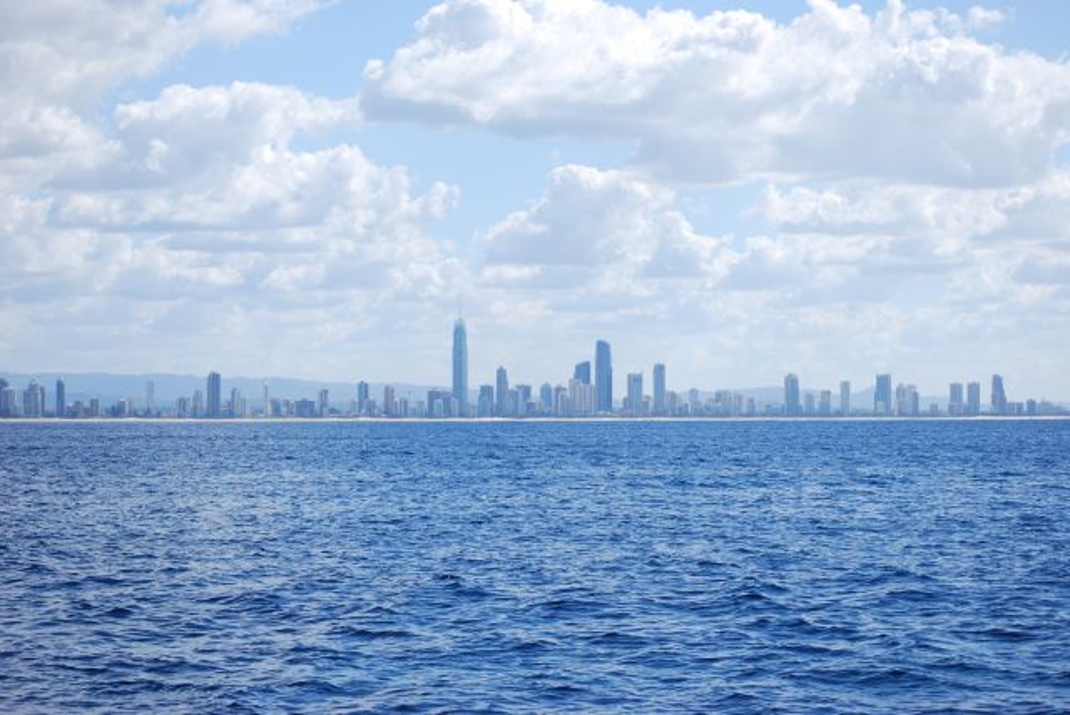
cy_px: 358
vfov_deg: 14.7
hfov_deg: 21.9
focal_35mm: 93
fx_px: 2767
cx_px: 535
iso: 100
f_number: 6.3
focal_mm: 62
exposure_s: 1/640
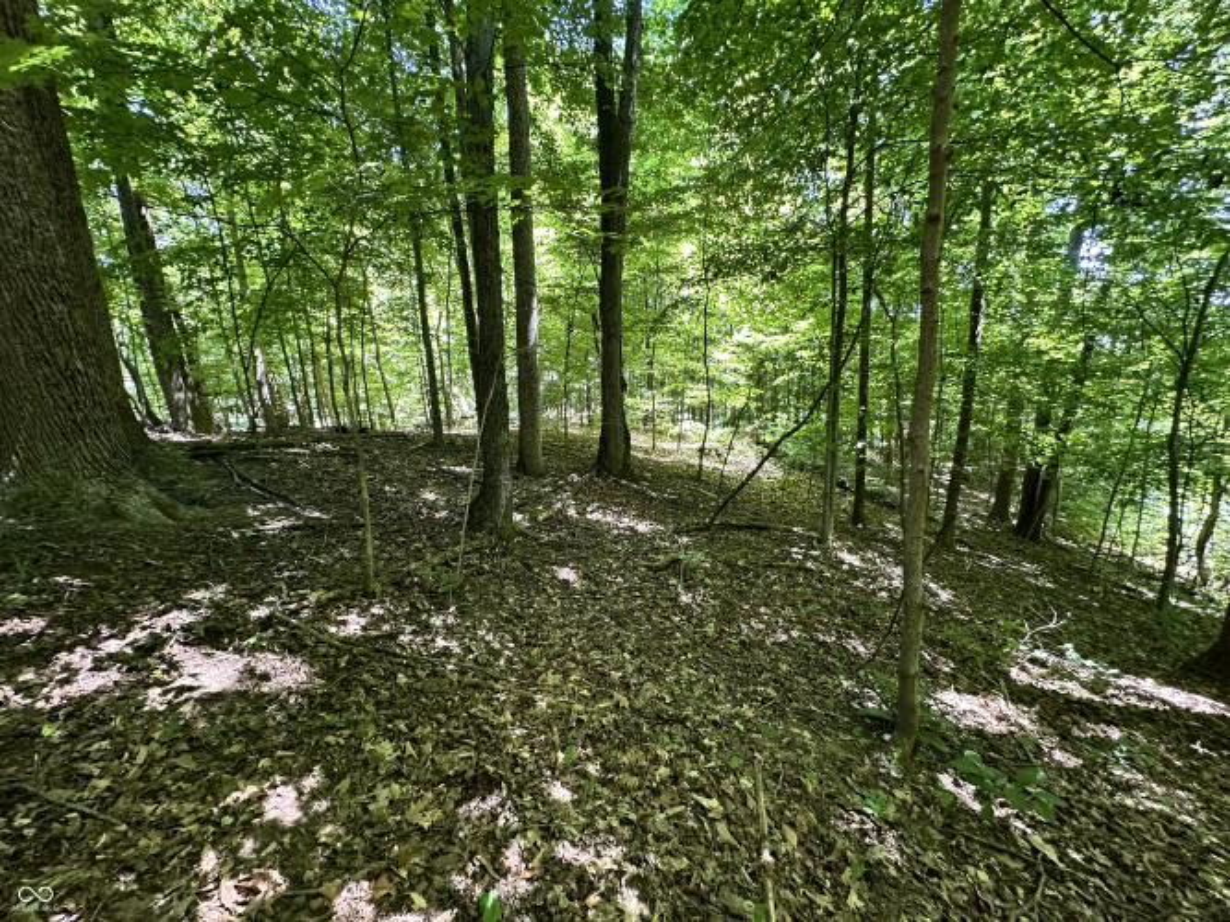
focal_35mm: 14
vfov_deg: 85.7
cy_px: 461
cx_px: 615
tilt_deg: -5.5
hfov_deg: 102.1
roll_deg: +2.2
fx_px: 497
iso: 250
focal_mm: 2.22
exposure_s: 1/99
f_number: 2.2
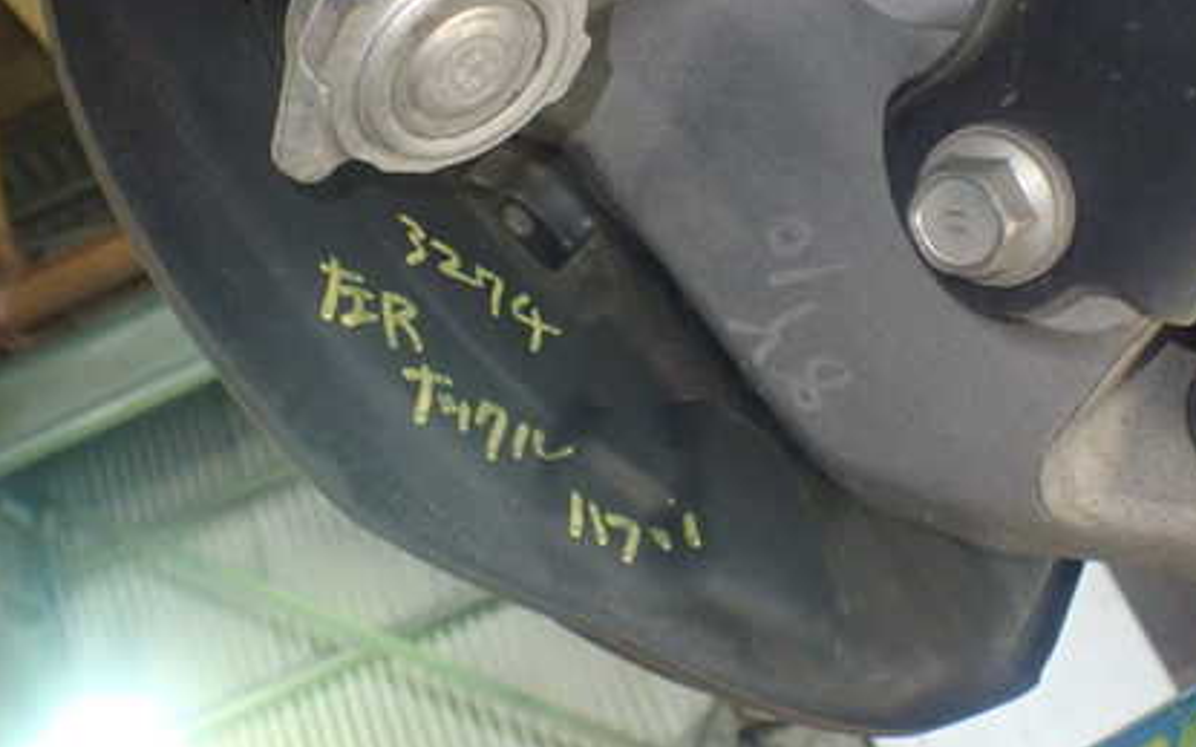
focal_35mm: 46
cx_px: 671
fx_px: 1499
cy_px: 179
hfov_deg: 43.4
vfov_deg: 27.5
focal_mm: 5.4
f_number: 2.3
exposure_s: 1/80
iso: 800
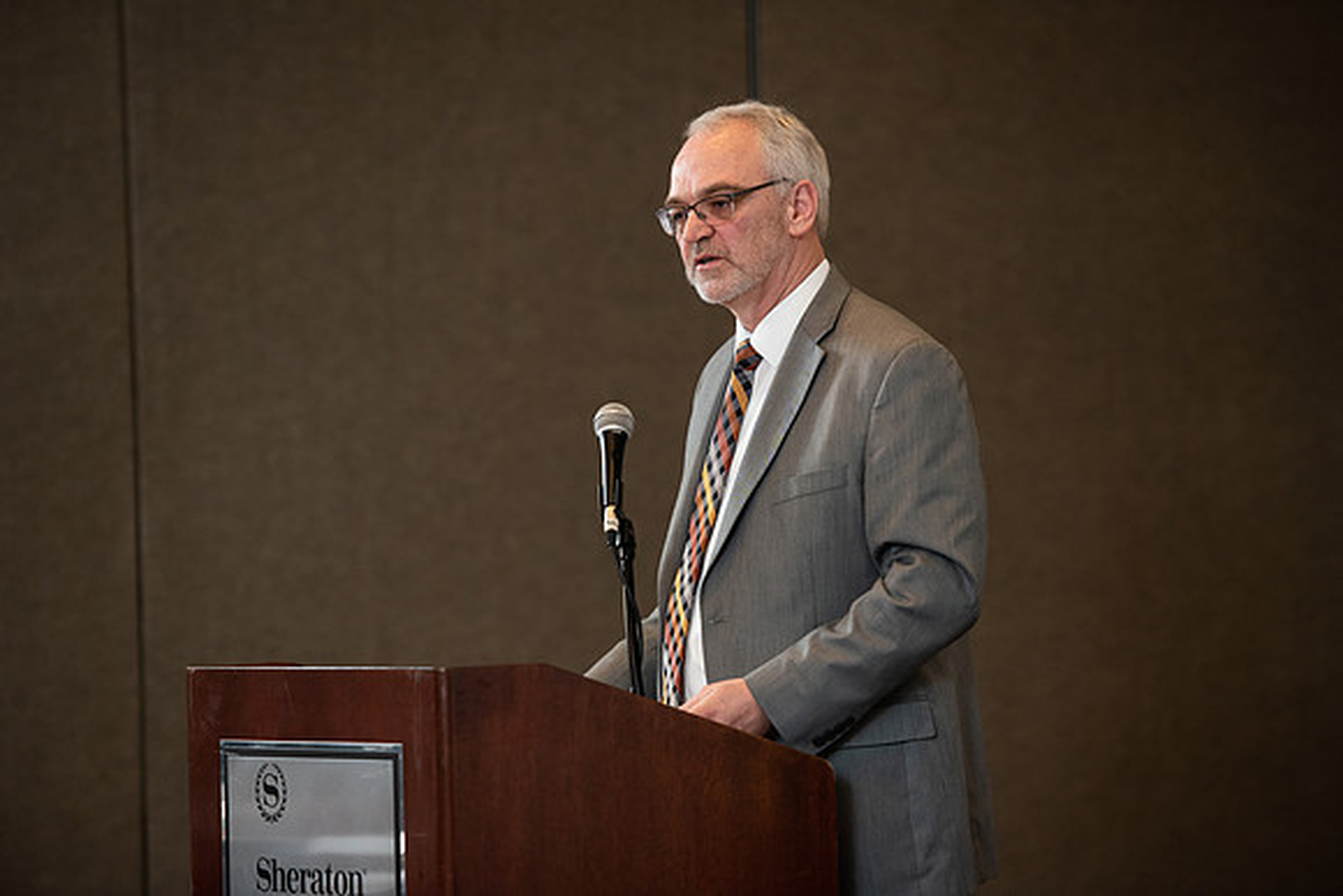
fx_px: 6157
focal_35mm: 165
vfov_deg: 8.3
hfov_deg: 12.4
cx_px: 672
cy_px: 448
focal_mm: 165
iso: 1250
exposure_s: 1/200
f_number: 3.2
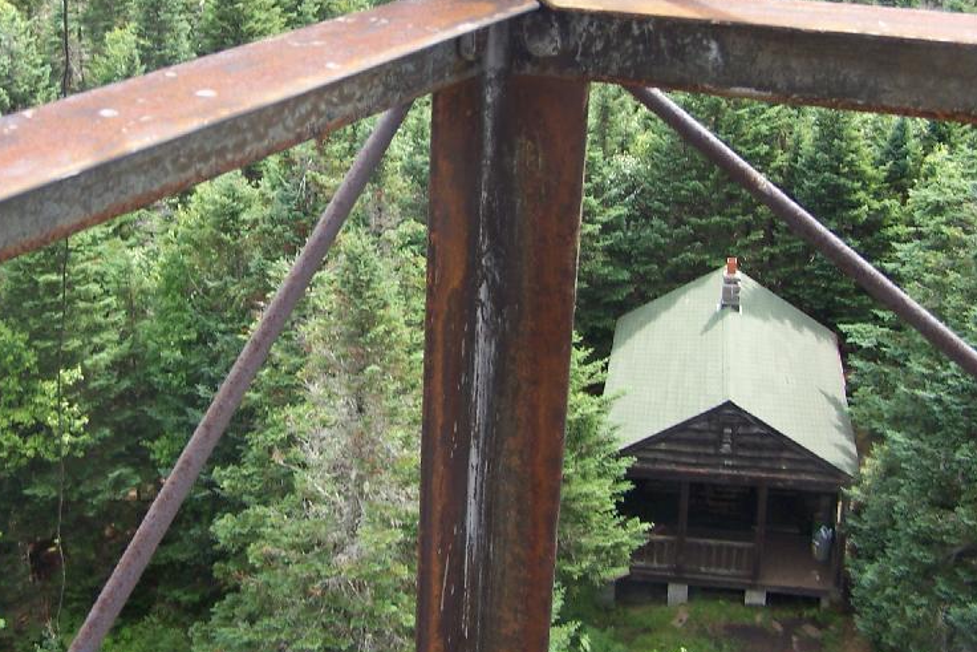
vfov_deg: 24.4
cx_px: 390
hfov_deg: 36.1
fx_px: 1493
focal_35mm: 55
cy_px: 161
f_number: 2.8
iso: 80
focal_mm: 6.3
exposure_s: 1/200
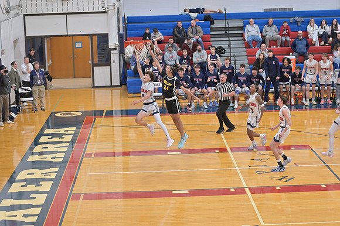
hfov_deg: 22.2
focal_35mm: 92
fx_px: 868
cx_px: 170
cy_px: 113
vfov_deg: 14.8
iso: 5000
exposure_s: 1/800
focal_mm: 92
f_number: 4
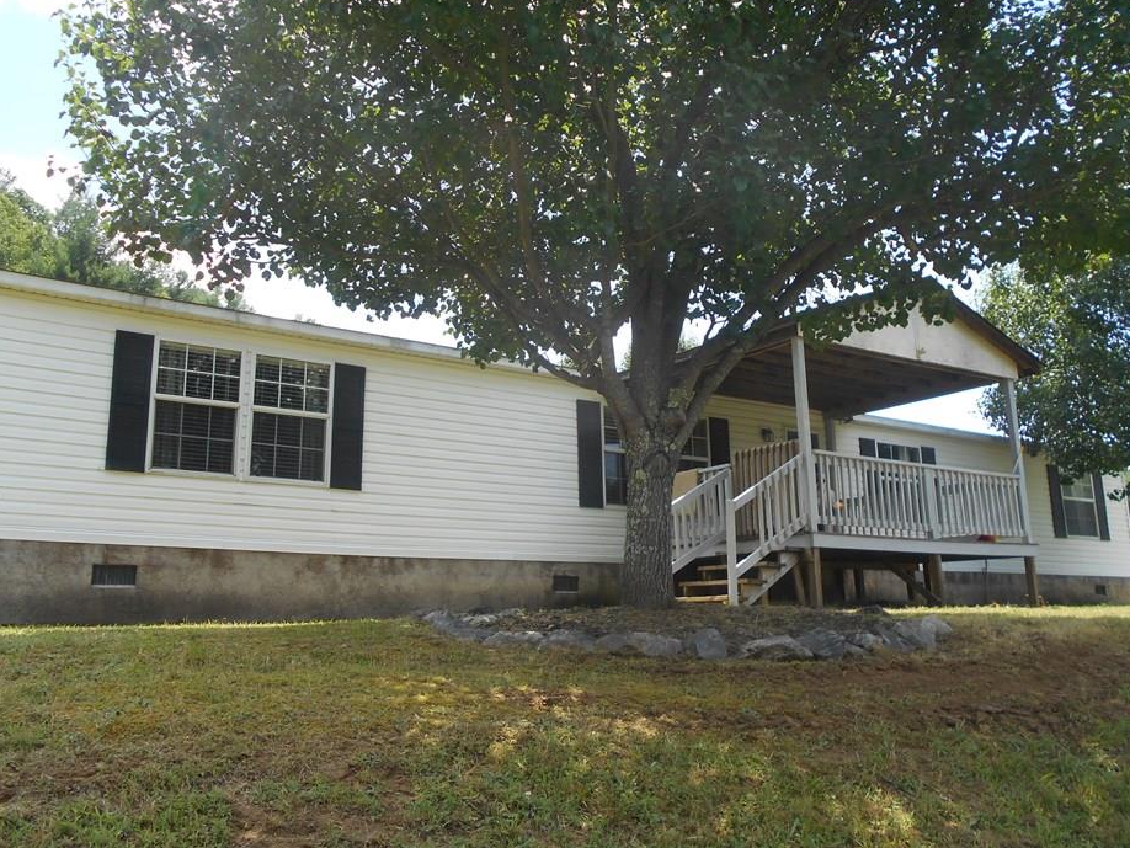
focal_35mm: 29
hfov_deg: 61.6
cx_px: 528
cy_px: 398
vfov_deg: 48.2
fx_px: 947
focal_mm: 4.6
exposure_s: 1/400
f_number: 3.2
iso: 80
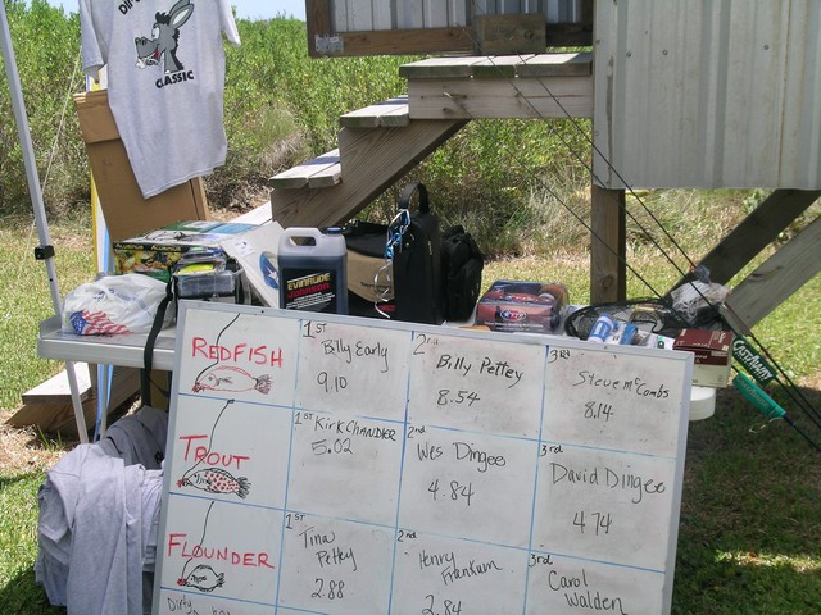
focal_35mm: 50
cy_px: 308
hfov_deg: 38.2
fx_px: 1186
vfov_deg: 29.1
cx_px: 410
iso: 50
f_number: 6.1
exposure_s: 1/194
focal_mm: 10.3
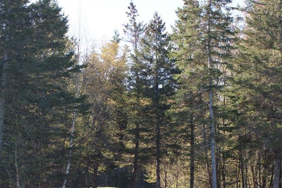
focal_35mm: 83
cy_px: 119
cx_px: 159
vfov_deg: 16.5
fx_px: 649
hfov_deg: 24.5
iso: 100
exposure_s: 1/80
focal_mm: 35
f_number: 6.3
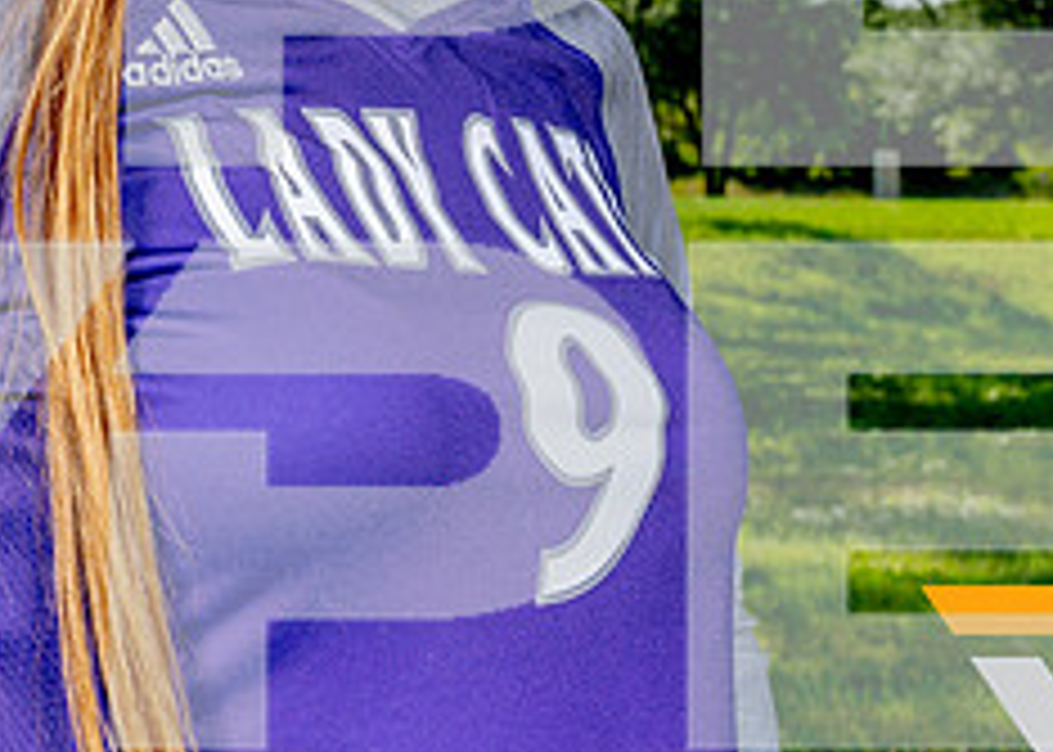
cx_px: 63
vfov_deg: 13.7
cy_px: -85
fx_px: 3050
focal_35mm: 102
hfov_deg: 19.2
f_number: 11
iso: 100
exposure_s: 1/125
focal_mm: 39
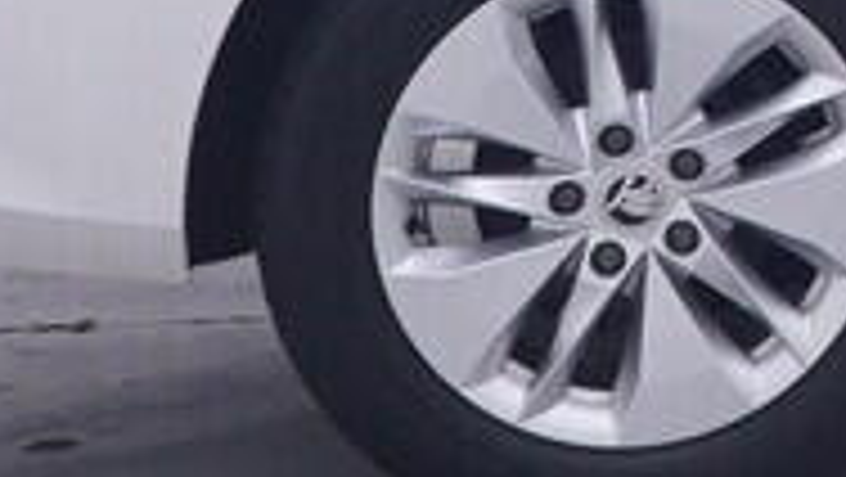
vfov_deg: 6.5
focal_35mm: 181
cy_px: -558
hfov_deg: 10.7
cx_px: 1814
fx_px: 4063
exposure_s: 1/80
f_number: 5
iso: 200
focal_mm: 15
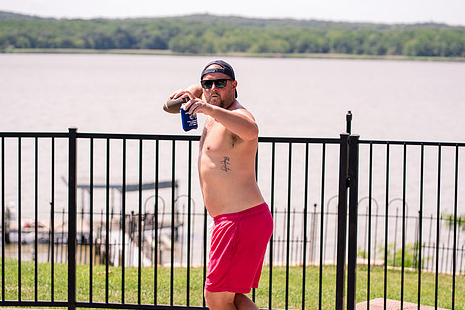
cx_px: 237
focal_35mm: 106
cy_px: 192
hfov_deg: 19.3
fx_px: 1369
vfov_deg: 12.9
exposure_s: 1/1600
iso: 200
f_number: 3.2
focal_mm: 85
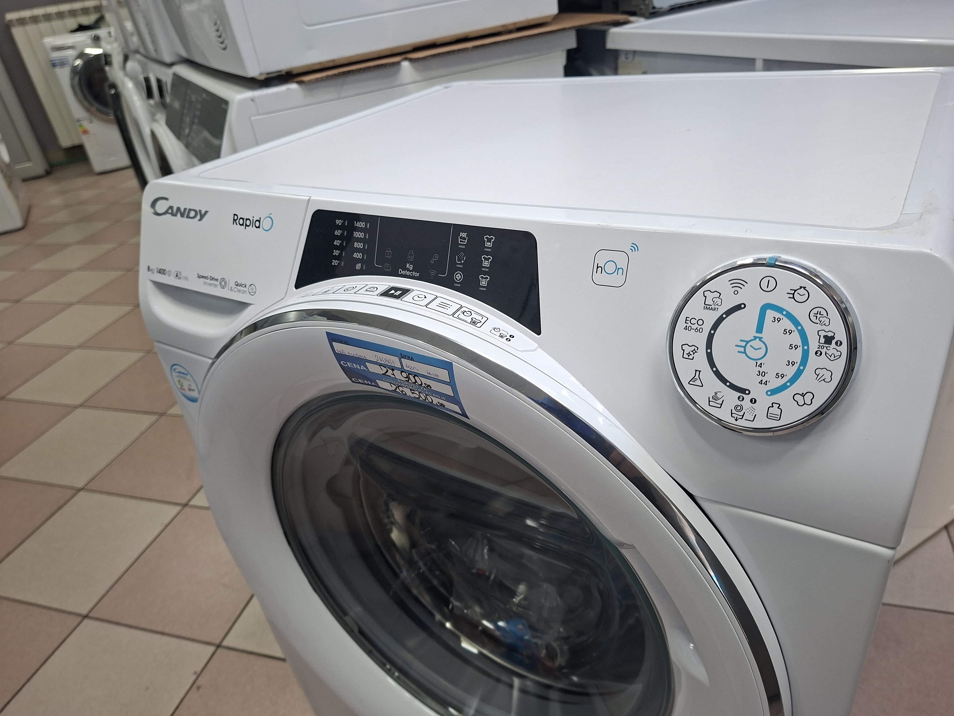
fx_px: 634
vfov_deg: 58.9
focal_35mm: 23
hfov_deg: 73.9
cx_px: 477
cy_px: 358
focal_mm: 5.54
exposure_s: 1/100
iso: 200
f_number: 1.8
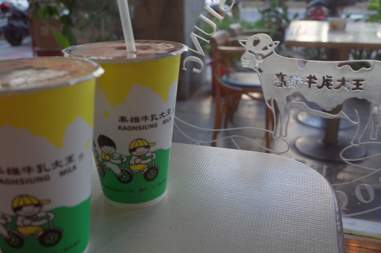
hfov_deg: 54.5
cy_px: 126
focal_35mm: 35
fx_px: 370
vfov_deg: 37.7
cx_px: 190
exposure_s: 1/125
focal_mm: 18.3
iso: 320
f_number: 4
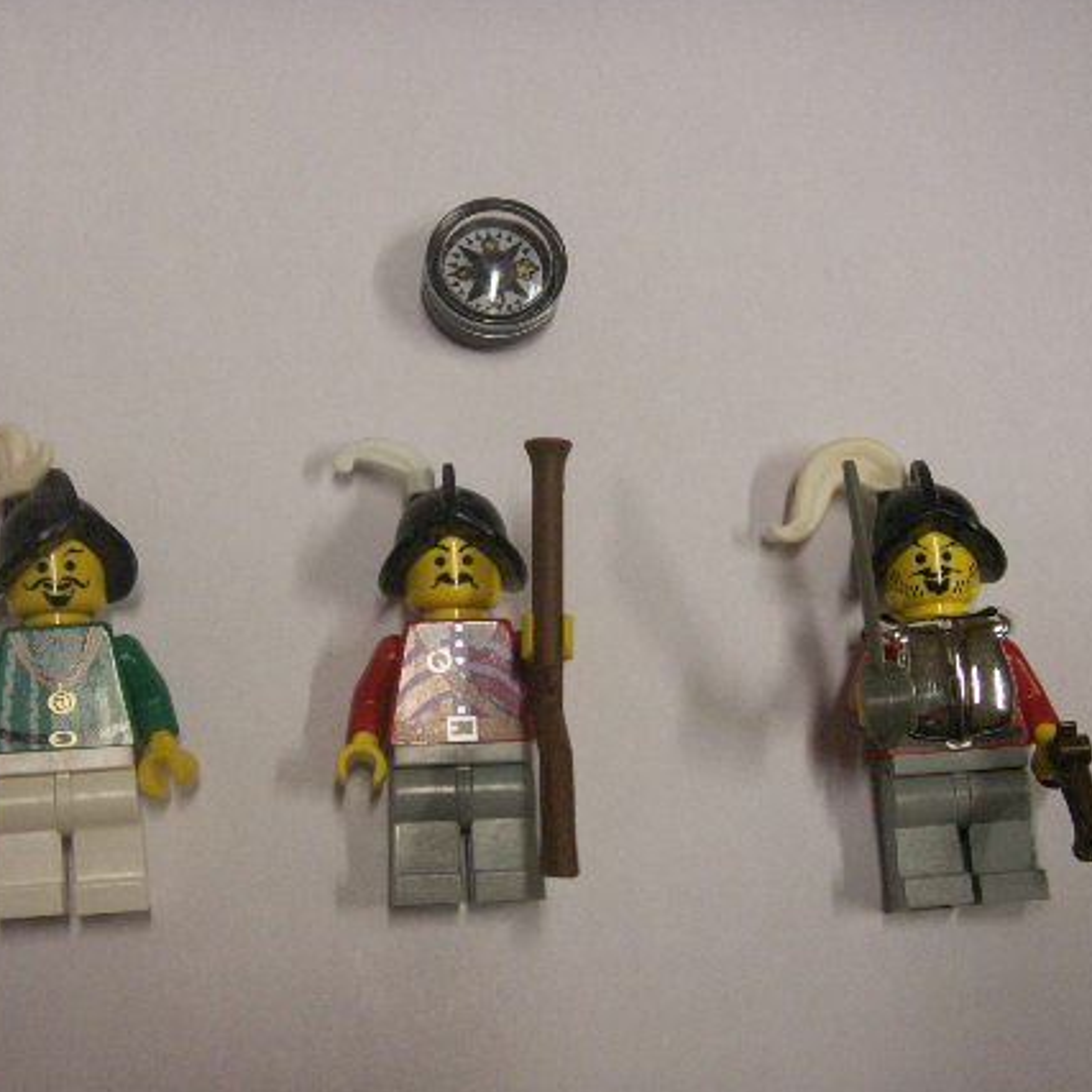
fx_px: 1749
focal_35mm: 49
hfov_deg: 34.6
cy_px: 581
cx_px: 455
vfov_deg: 34.7
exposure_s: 1/40
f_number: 3.5
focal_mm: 7.7
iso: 160
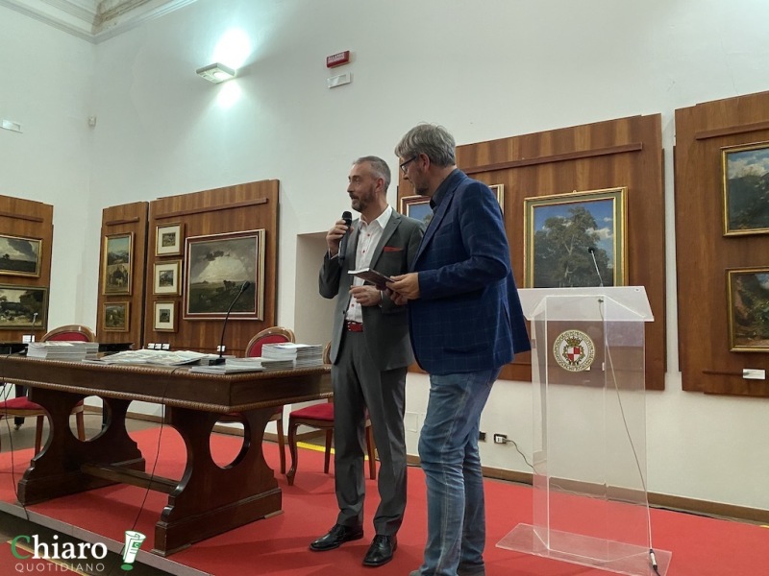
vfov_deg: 53.1
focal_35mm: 26
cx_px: 384
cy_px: 288
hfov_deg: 67.3
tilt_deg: +4.1
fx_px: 578
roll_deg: -0.8
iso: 500
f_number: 1.8
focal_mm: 4.25
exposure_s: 1/50
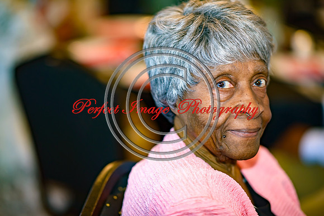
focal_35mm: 105
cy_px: 108
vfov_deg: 13.0
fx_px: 945
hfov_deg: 19.5
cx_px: 162
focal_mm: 105
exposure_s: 1/125
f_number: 1.8
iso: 140
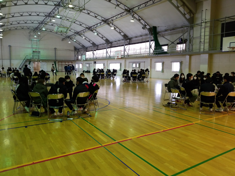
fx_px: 177
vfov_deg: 53.1
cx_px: 118
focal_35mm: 26
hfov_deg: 67.3
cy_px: 88
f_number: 1.7
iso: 160
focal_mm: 4.25
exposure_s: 1/50
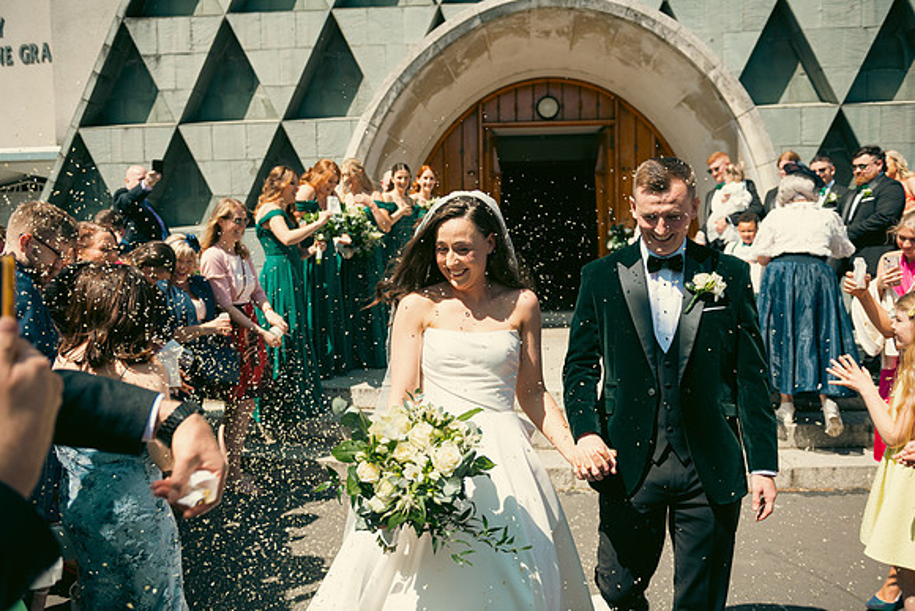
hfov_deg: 60.3
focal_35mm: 31
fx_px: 788
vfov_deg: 42.3
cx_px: 458
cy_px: 306
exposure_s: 1/1000
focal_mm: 31
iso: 100
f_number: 3.5
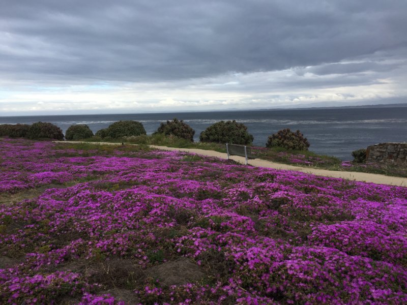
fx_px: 341
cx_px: 204
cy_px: 152
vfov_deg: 48.2
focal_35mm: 29
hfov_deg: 61.7
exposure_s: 1/1183
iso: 25
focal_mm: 4.15
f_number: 2.2
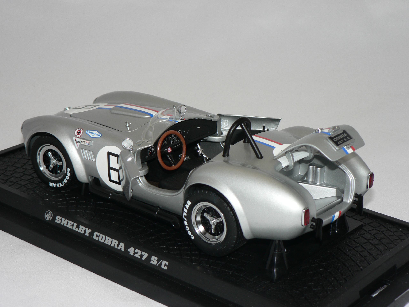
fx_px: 969
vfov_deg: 18.0
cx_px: 204
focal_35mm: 82
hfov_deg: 23.8
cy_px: 154
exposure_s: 1/60
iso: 80
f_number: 3.2
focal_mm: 13.7
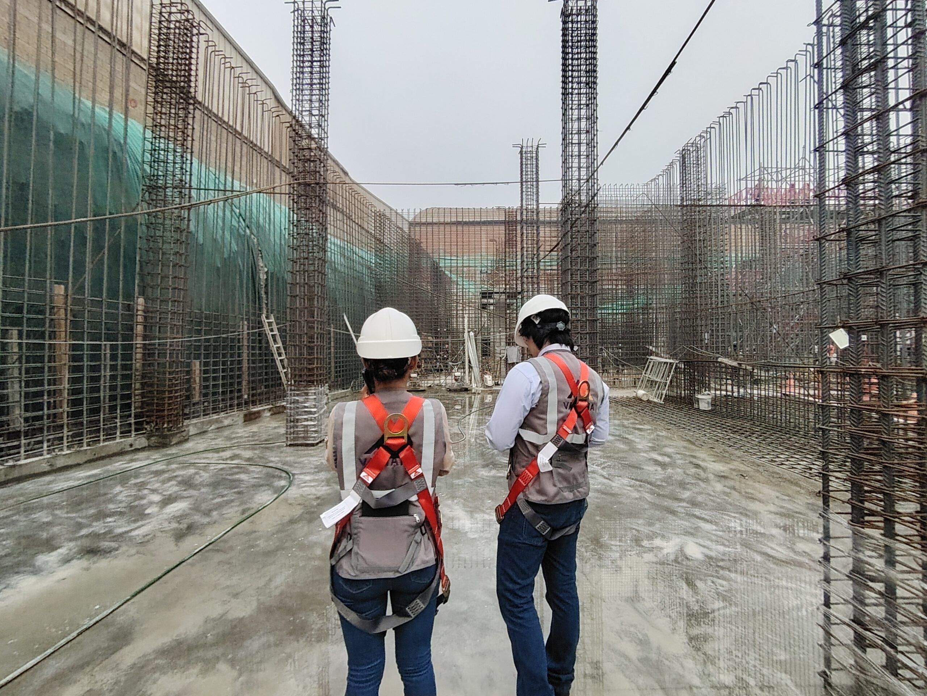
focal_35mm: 17
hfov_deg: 91.0
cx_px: 464
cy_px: 348
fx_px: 455
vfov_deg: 74.7
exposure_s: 1/997
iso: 100
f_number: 2.2
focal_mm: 1.42
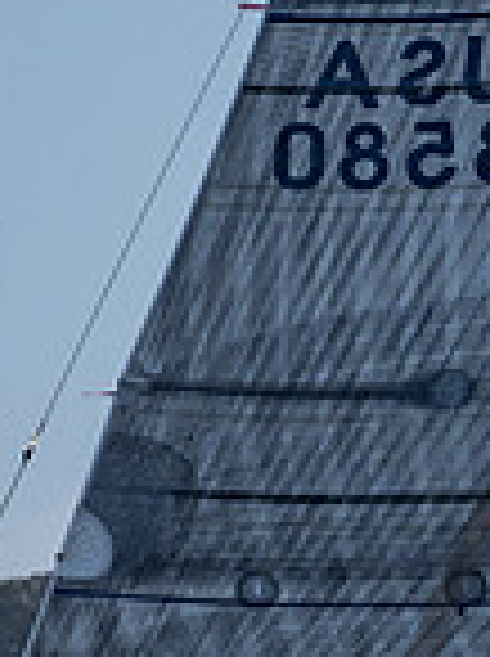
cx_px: 1113
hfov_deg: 1.6
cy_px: 943
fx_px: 17339
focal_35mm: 916
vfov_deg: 2.2
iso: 200
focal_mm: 150
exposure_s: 1/2000
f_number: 6.3
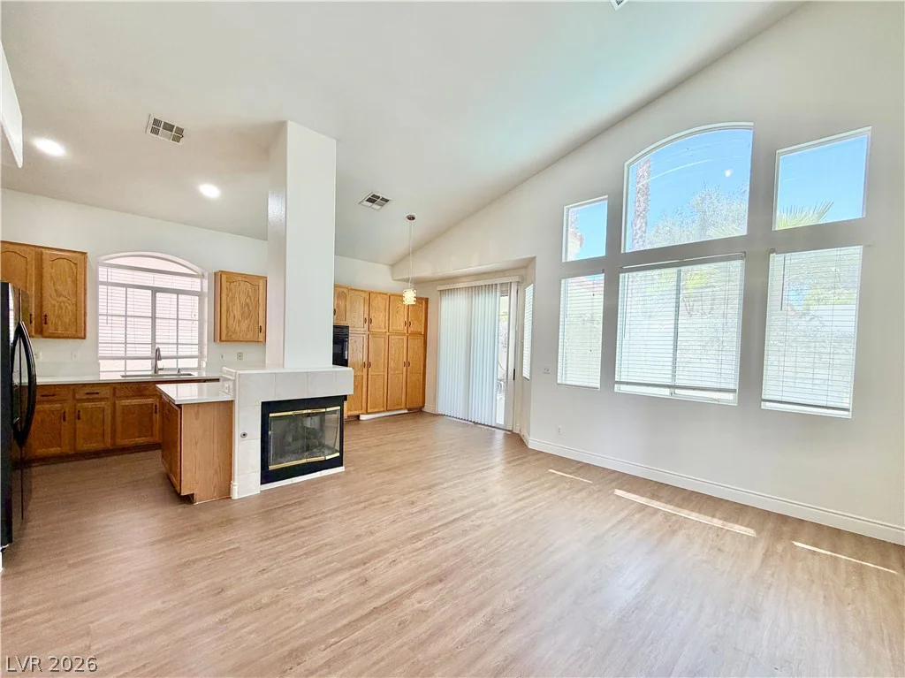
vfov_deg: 85.6
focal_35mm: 14
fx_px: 366
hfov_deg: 102.1
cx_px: 452
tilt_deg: -0.1
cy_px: 339
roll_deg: -1.6
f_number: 2.2
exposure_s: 1/120
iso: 100
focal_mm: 2.22
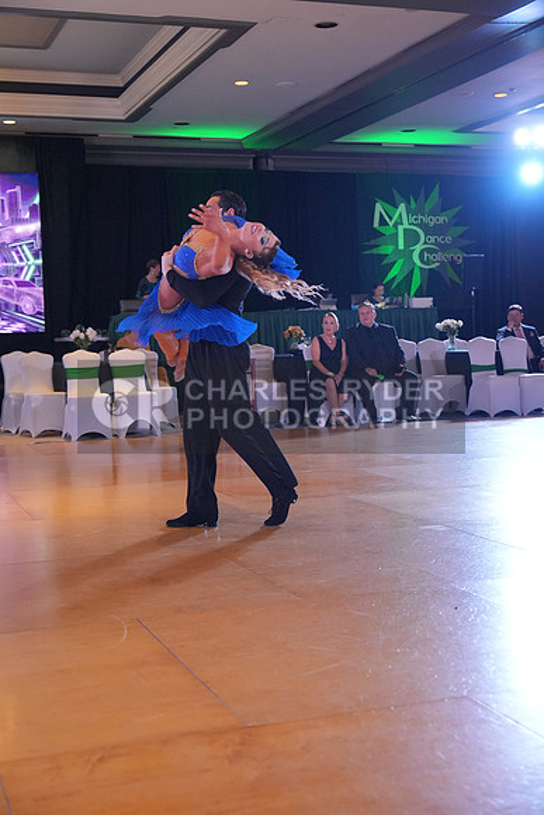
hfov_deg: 27.0
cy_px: 408
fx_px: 1133
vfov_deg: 39.6
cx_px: 272
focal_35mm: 50
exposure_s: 1/400
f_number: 4
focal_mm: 50
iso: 3200
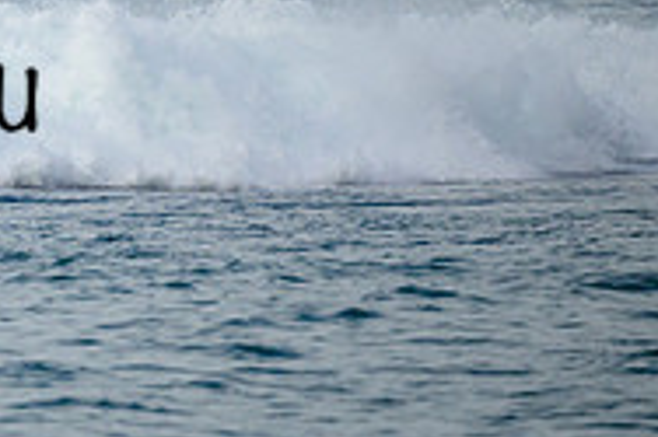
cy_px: 51
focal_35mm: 2471
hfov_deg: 0.8
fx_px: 45124
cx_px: -332
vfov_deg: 0.6
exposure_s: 1/2000
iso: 720
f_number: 6.3
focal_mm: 800
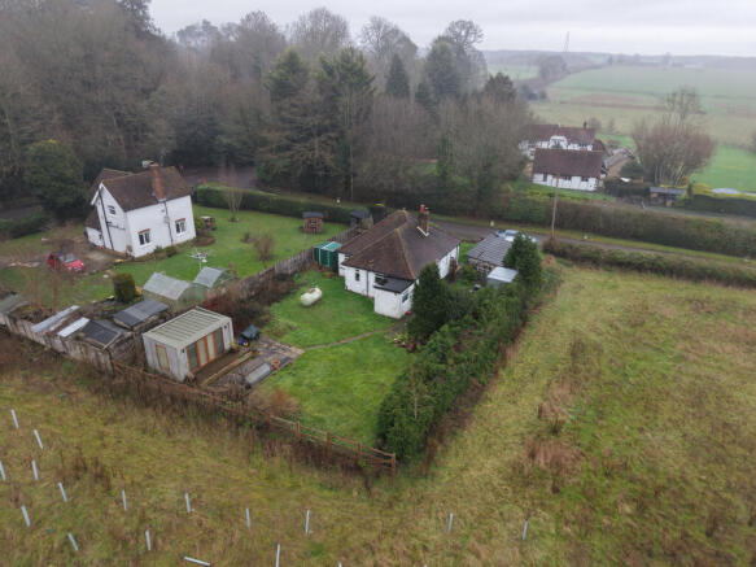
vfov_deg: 56.8
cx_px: 378
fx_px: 524
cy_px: 284
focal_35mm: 24
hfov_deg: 71.6
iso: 100
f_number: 1.8
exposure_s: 1/250
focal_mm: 8.67
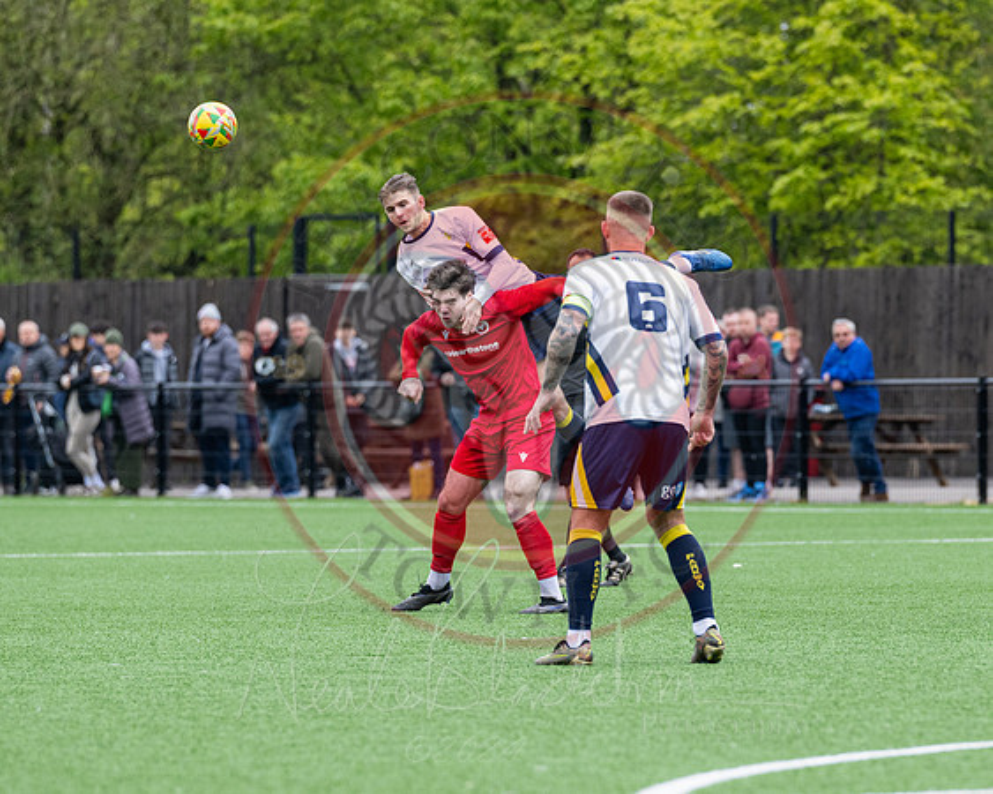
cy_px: 487
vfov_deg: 4.6
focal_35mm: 339
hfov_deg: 5.7
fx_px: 9963
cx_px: 527
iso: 500
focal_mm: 200
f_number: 4
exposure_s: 1/2000
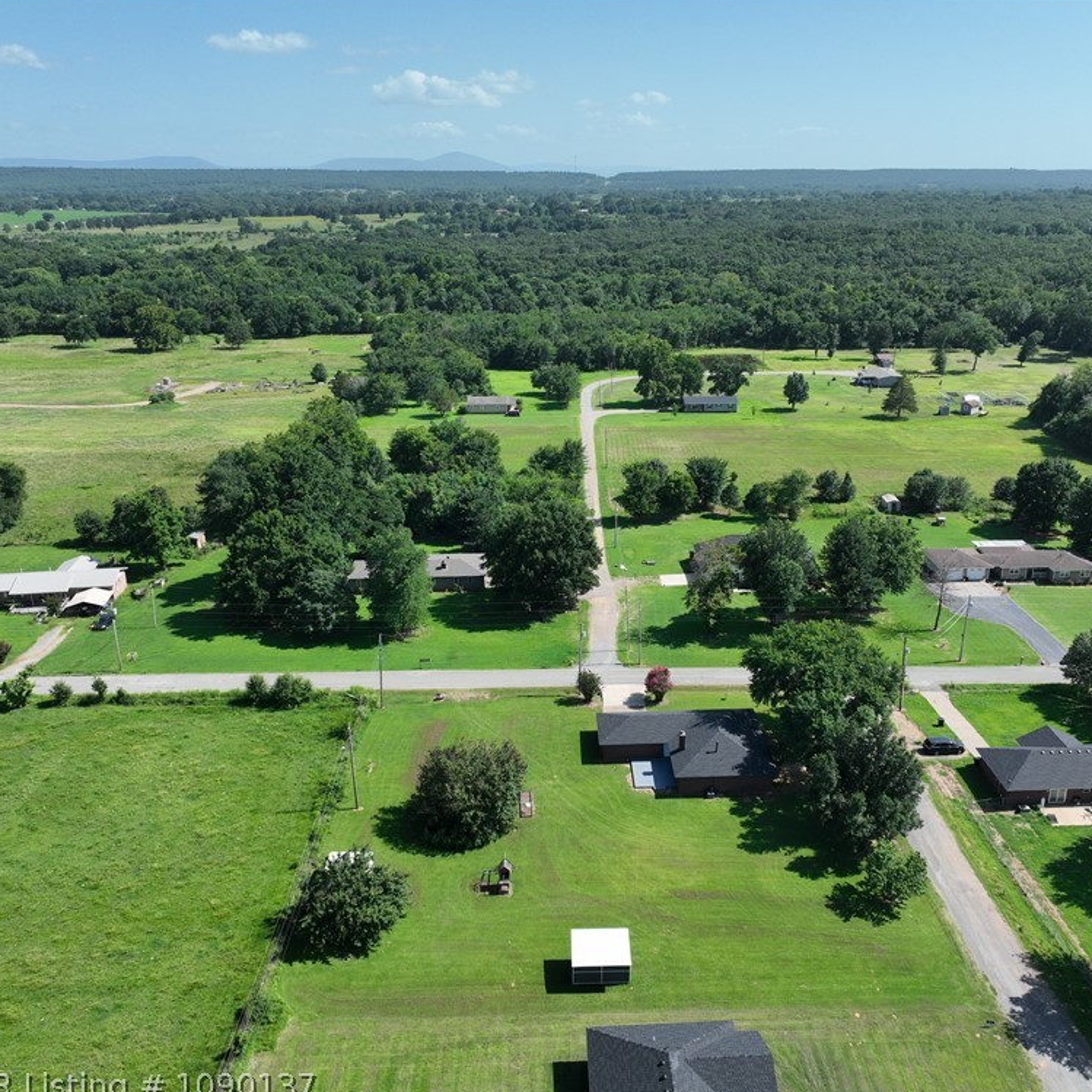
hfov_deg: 55.5
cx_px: 608
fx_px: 1035
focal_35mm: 29
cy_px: 550
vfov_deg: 55.6
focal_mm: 12.29
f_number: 2.8
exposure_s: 1/1600
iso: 120
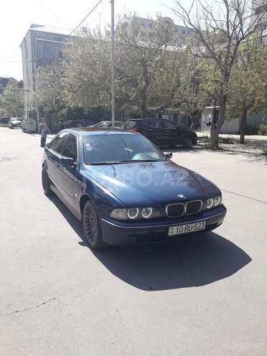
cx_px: 134
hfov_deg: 51.4
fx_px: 278
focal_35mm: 27
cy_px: 178
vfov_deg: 65.3
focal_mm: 3.6
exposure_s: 1/953
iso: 40
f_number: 1.9
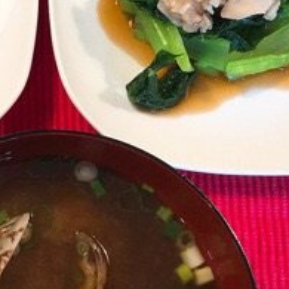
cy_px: 151
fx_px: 850
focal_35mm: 90
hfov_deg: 17.6
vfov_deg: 19.3
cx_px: -122
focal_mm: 3.3
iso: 64
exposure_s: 1/30
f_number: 2.4
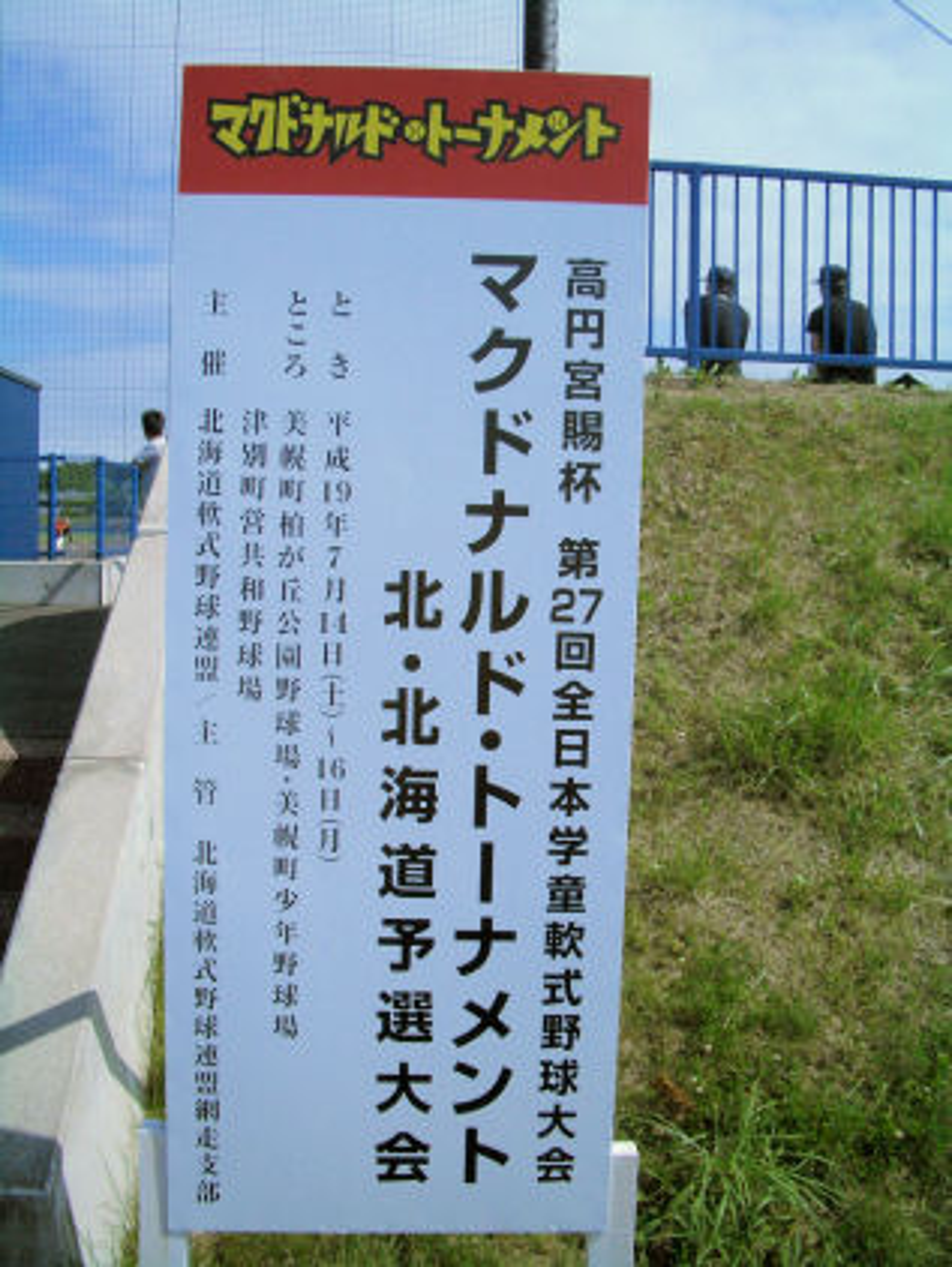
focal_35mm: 35
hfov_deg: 40.7
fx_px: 1282
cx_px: 476
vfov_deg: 52.6
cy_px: 634
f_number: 4.3
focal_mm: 5.8
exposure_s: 1/2000
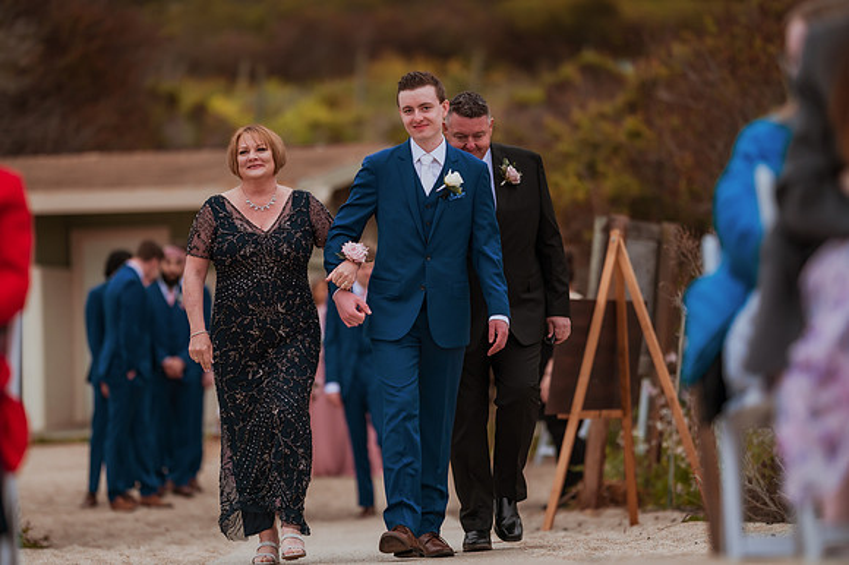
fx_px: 3182
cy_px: 282
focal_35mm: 135
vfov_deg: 10.1
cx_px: 424
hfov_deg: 15.2
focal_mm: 135
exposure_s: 1/3200
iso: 500
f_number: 1.8
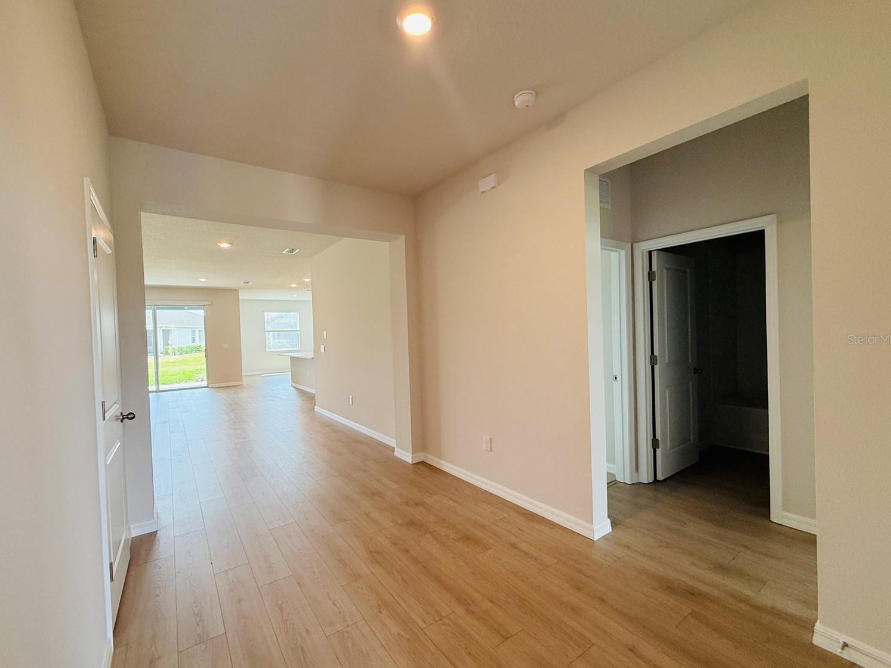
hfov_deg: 98.1
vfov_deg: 81.7
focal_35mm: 15
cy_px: 339
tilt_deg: +0.2
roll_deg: +1.8
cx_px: 426
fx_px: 386
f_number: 2.2
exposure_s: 1/120
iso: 160
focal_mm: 2.22
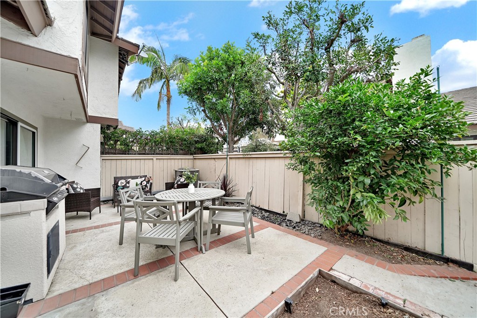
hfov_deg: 112.6
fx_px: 159
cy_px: 159
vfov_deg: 90.0
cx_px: 238
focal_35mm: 12
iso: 100
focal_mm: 12
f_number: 4
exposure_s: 1/500
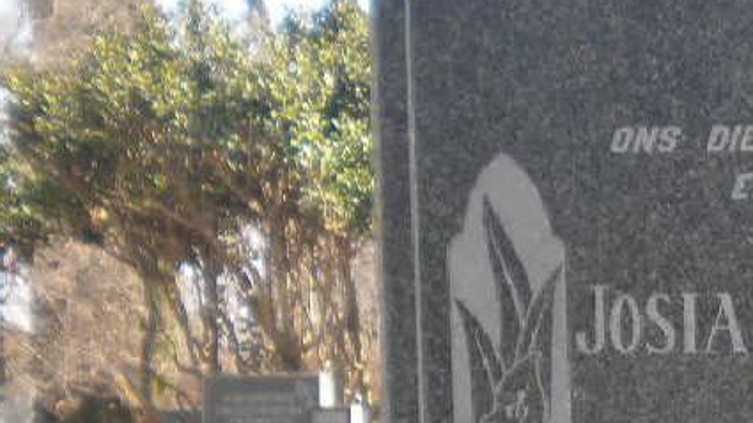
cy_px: 573
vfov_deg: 9.4
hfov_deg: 15.9
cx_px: 1052
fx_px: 2516
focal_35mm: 126
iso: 80
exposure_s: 1/212
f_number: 3.5
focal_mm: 7.4
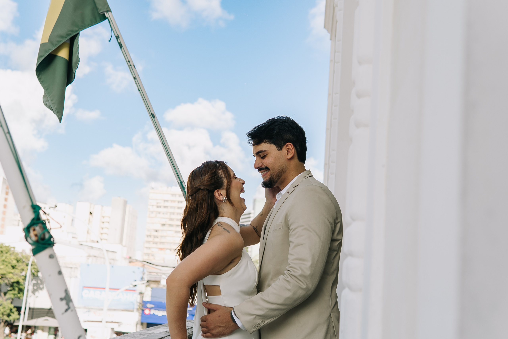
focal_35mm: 45
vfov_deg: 29.9
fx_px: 635
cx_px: 254
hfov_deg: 43.6
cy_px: 170
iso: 100
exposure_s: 1/400
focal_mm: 30
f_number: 3.2
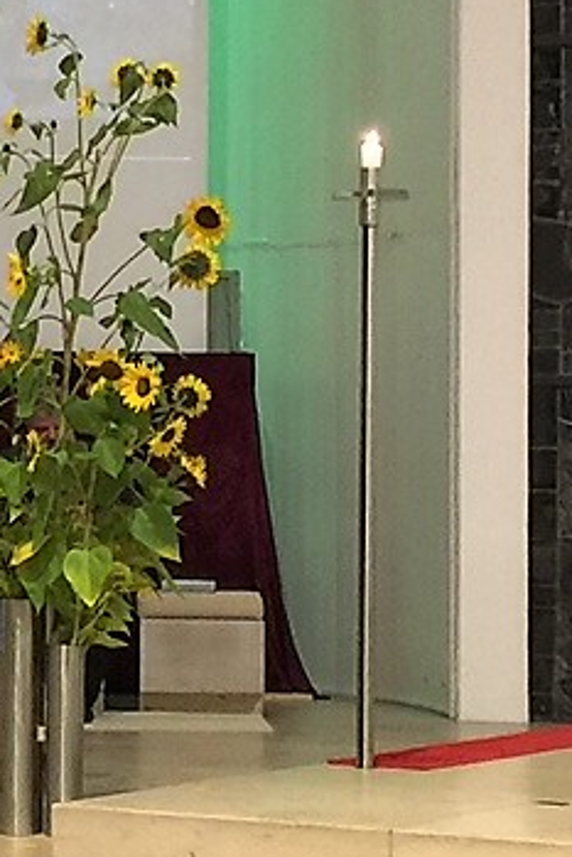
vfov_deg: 14.5
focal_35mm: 141
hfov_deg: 9.5
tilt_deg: +1.5
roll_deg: -1.0
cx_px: -287
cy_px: 371
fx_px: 3357
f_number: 2.2
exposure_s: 1/17
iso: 80
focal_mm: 4.15
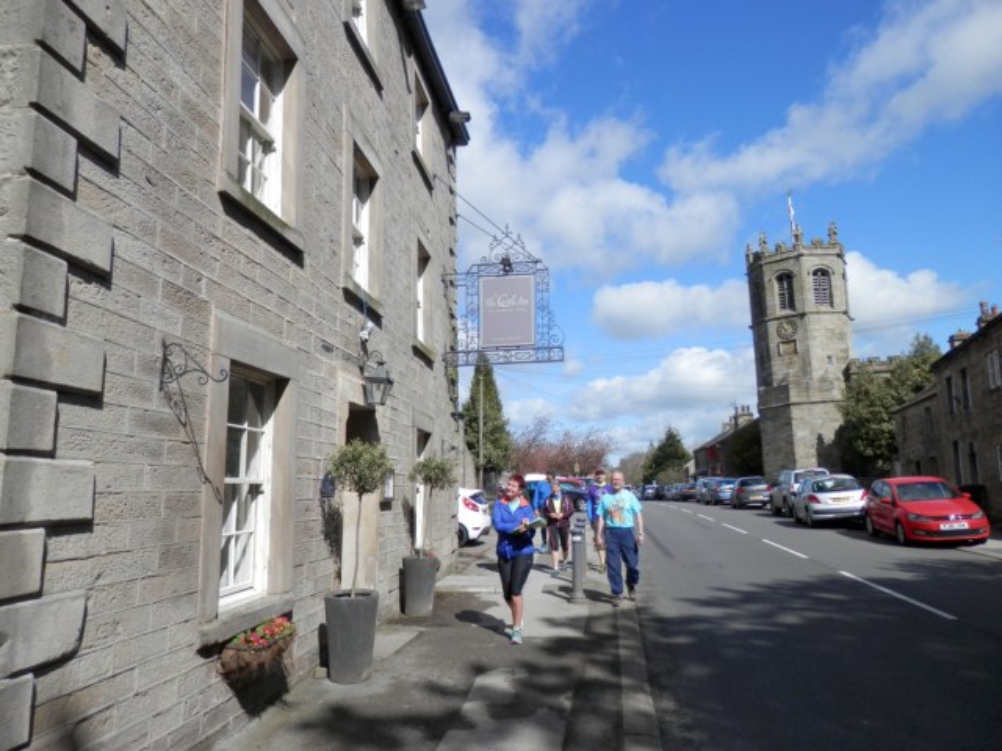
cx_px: 501
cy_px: 376
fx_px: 724
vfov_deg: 54.9
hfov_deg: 69.4
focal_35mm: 25
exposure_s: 1/160
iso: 80
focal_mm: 4.5
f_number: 8.7
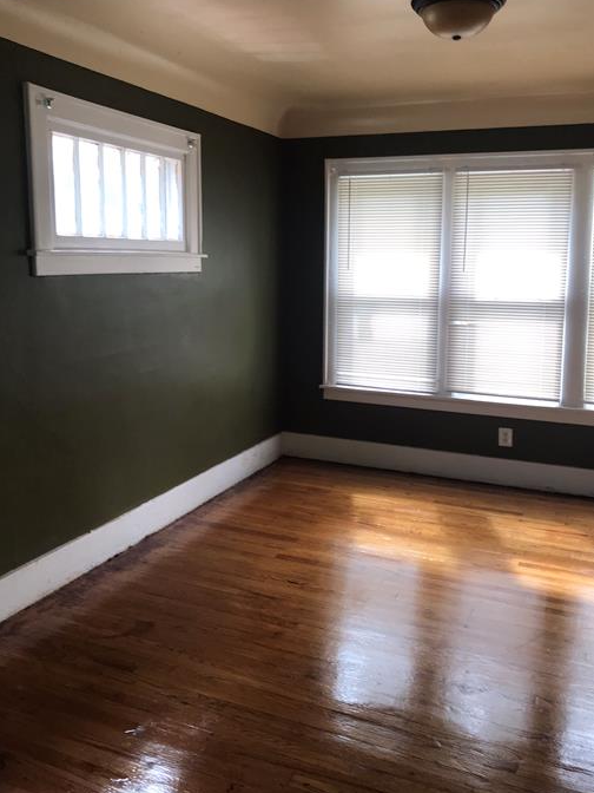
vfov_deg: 56.7
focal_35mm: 32
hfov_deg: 44.2
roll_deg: +0.1
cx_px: 301
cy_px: 363
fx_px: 732
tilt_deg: -6.7
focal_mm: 3.99
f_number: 1.8
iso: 32
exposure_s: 1/60
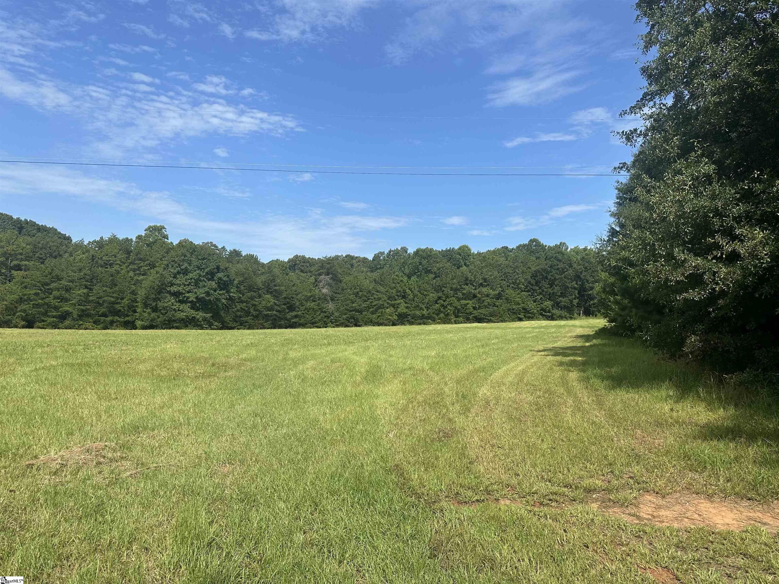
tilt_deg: +3.4
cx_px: 390
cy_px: 292
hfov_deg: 71.6
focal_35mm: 24
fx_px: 540
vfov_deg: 56.8
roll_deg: -2.3
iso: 80
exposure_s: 1/4762
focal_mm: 6.86
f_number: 1.78
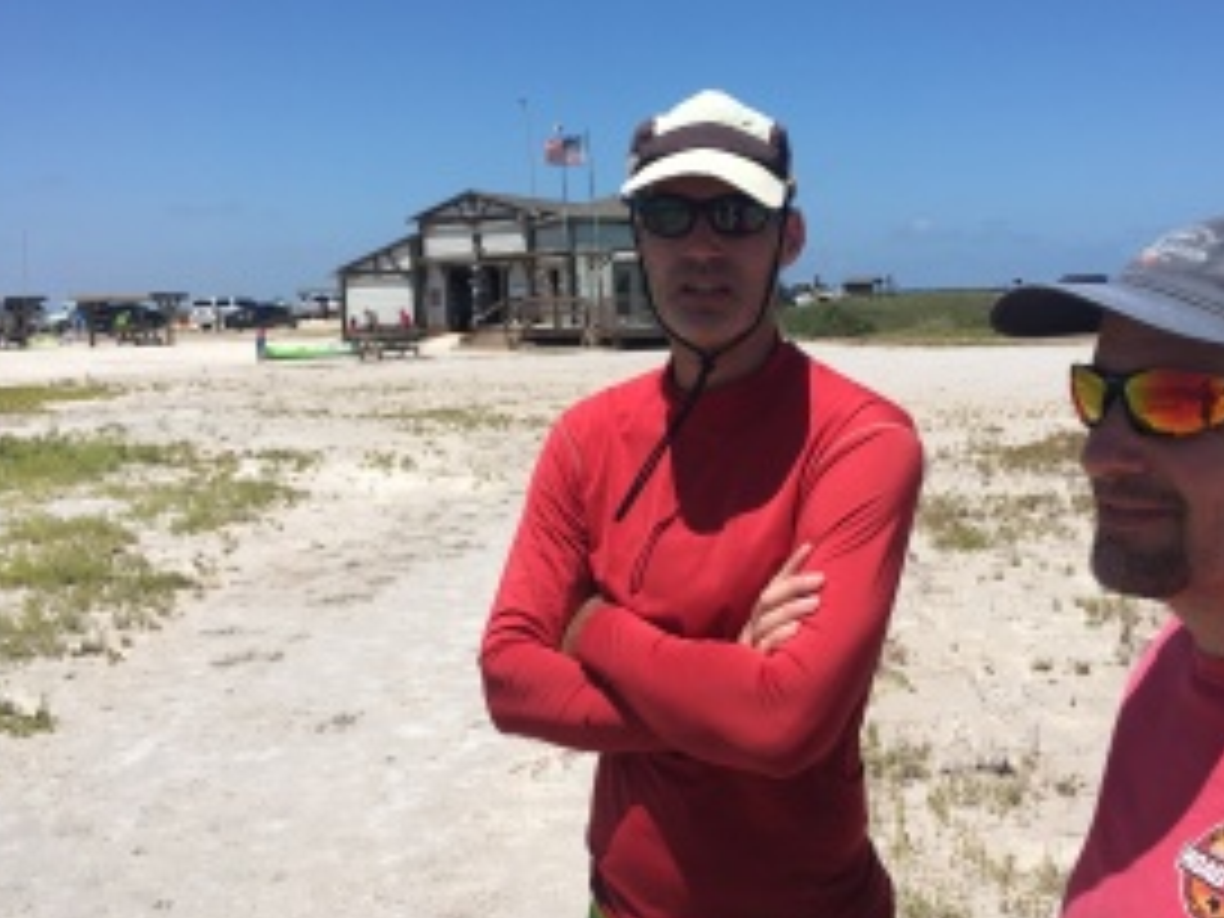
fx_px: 1379
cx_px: 684
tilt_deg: -5.7
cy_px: 414
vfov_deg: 36.8
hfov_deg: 47.8
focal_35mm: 39
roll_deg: +1.7
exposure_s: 1/2481
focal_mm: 4.15
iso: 25
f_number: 2.2
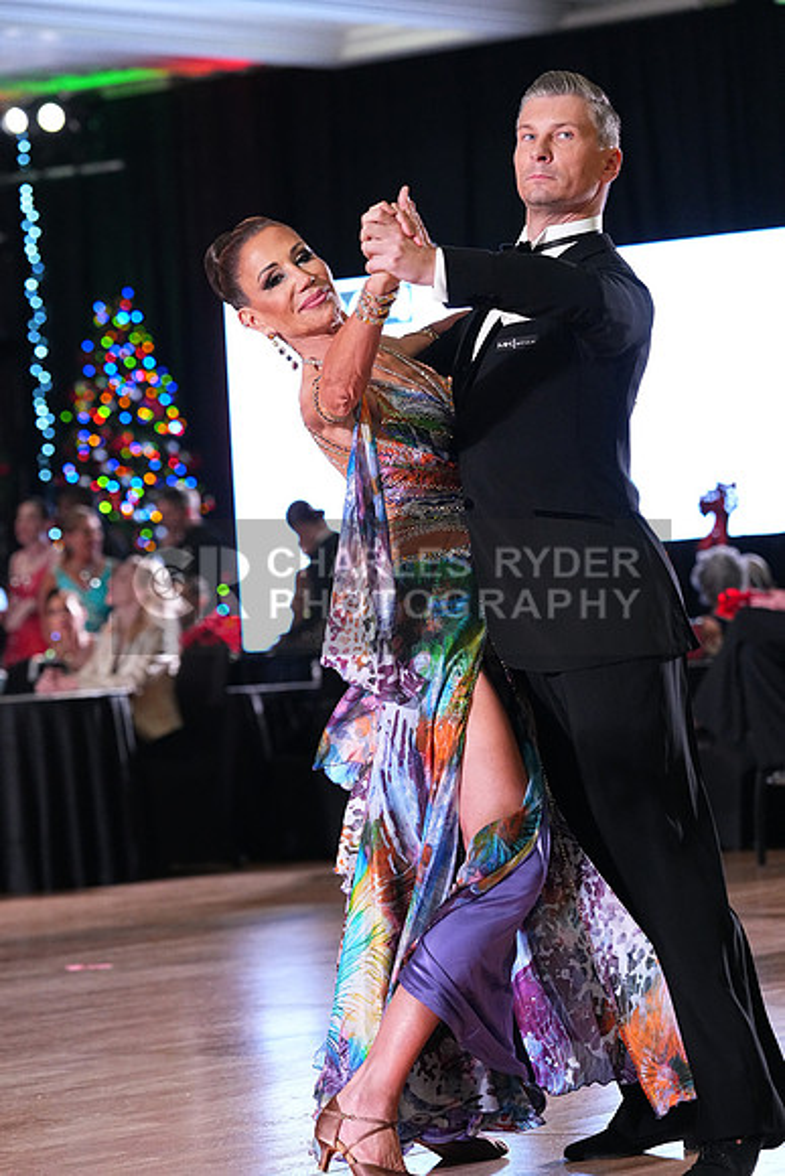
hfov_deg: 10.2
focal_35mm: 135
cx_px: 392
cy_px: 588
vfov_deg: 15.2
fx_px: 4413
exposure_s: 1/400
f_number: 4.5
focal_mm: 135
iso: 6400
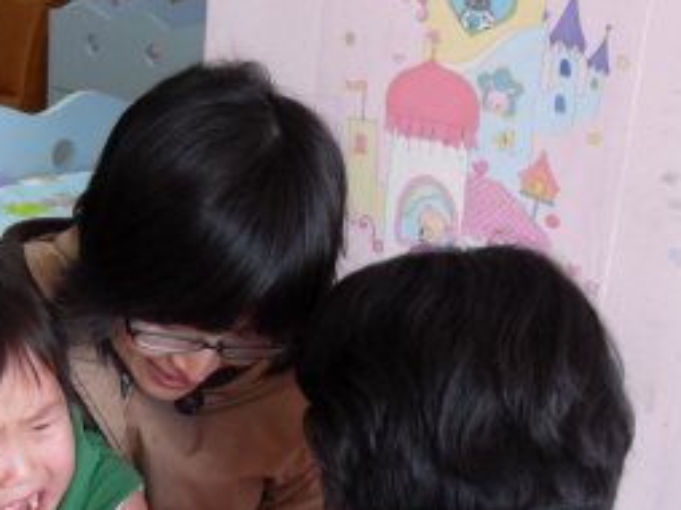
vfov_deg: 21.1
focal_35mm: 69
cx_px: 137
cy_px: 393
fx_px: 1356
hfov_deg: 27.6
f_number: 3.2
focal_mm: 7.5
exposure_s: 1/45
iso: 160
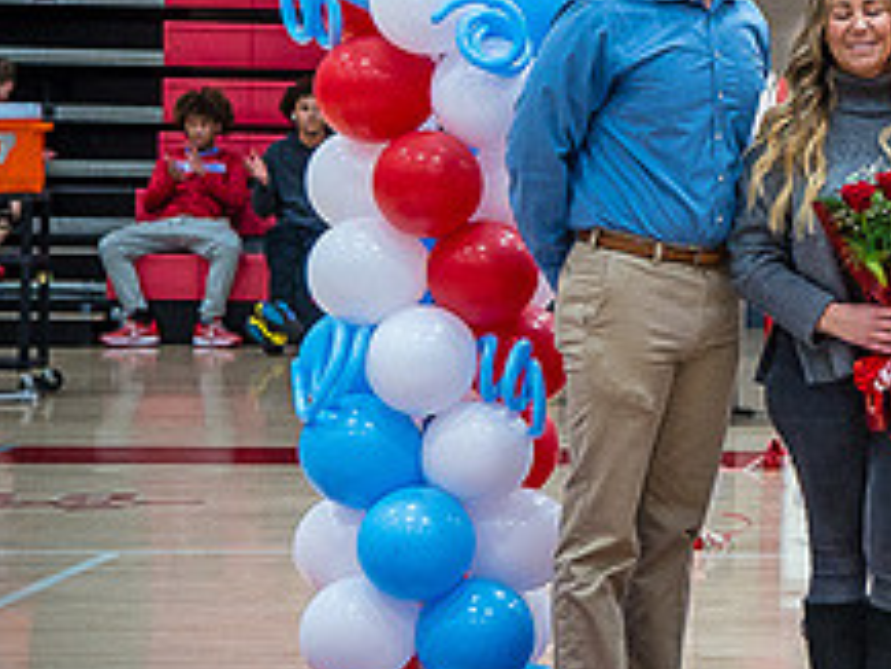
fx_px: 4636
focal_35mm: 180
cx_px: 1146
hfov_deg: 10.7
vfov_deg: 8.2
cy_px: 168
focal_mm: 70
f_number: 4
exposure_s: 1/320
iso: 2000
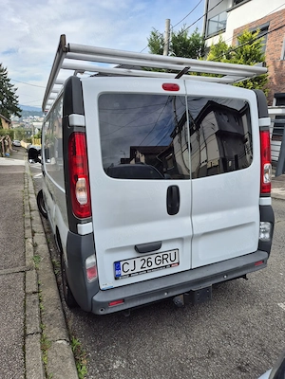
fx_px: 252
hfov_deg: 58.9
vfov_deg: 73.9
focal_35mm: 23
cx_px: 142
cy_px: 190
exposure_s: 1/1006
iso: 25
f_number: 1.8
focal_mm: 5.4
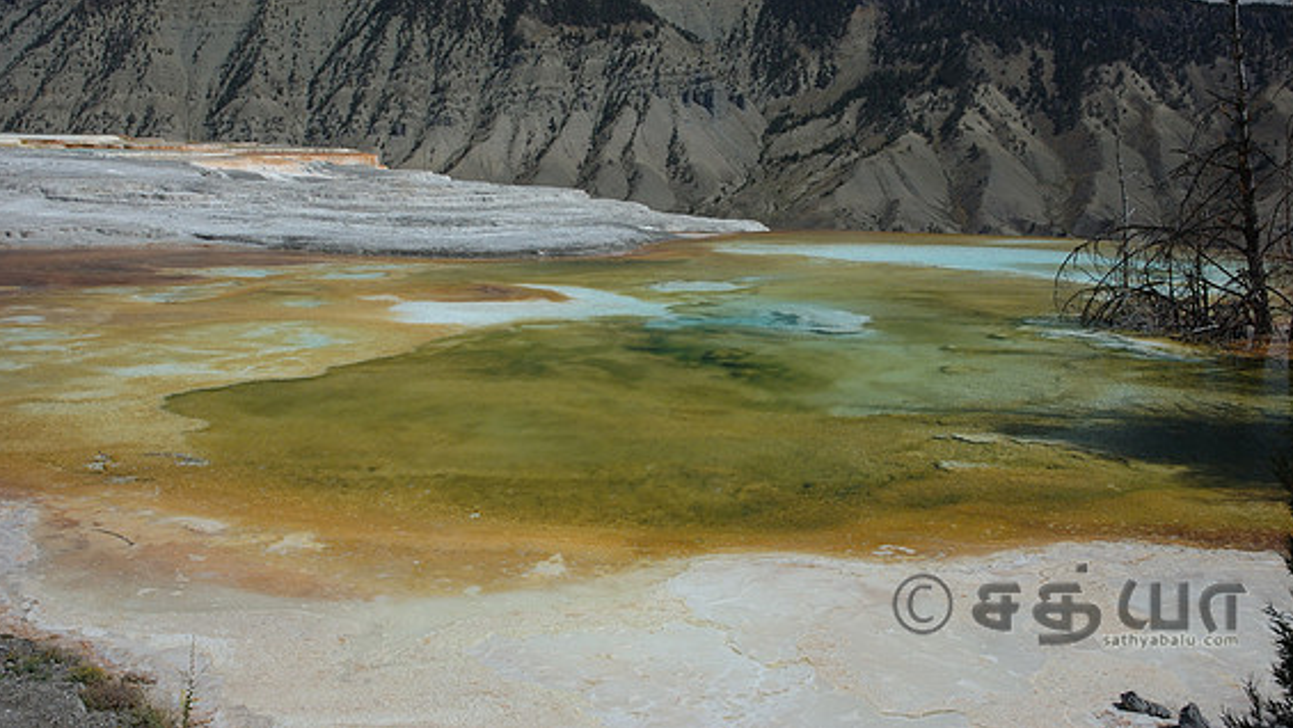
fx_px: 1493
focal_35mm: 44
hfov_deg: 46.8
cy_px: 288
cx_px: 655
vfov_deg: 27.3
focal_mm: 27
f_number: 9
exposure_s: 1/250
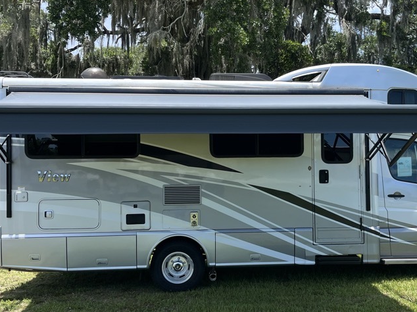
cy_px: 173
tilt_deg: +1.9
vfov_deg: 34.3
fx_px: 506
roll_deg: +2.2
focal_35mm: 42
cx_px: 239
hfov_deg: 44.7
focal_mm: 5.1
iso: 50
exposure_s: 1/1477
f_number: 1.6
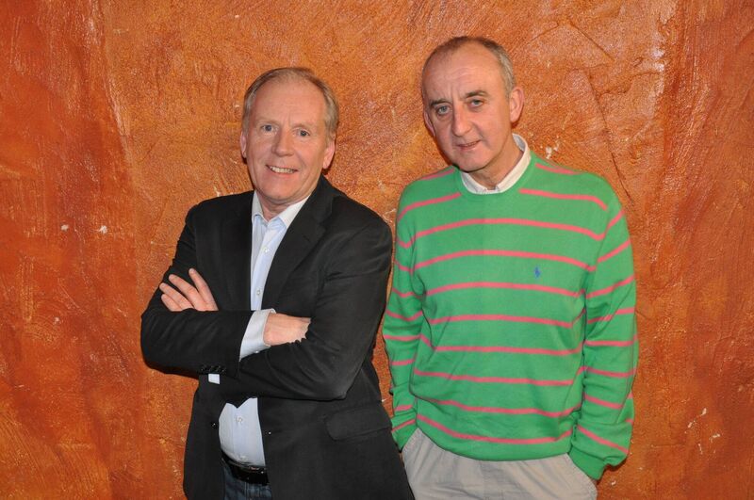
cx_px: 377
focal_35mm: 48
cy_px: 250
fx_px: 1004
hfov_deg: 41.2
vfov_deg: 28.0
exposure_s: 1/60
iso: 800
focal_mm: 32
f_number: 4.2
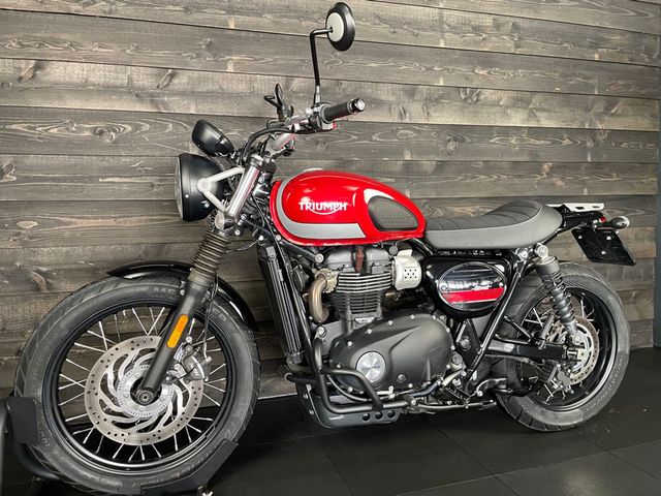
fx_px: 496
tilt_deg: -3.8
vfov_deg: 53.1
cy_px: 248
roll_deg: +1.1
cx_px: 330
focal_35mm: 26
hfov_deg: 67.3
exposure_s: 1/50
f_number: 1.6
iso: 250
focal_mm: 4.2
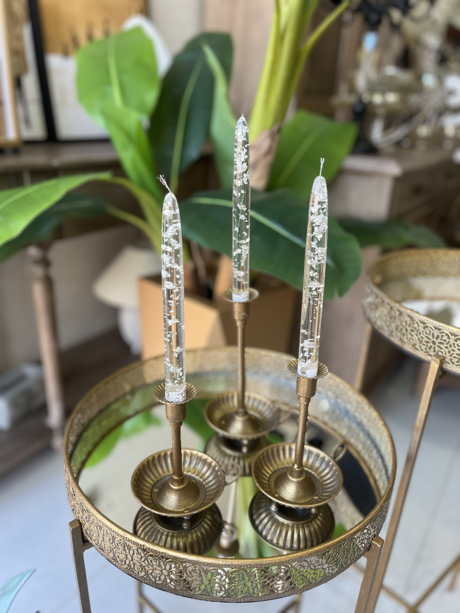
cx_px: 230
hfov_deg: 53.1
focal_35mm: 26
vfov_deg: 67.3
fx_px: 461
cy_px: 306
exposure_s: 1/122
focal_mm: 5.1
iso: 100
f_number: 1.6
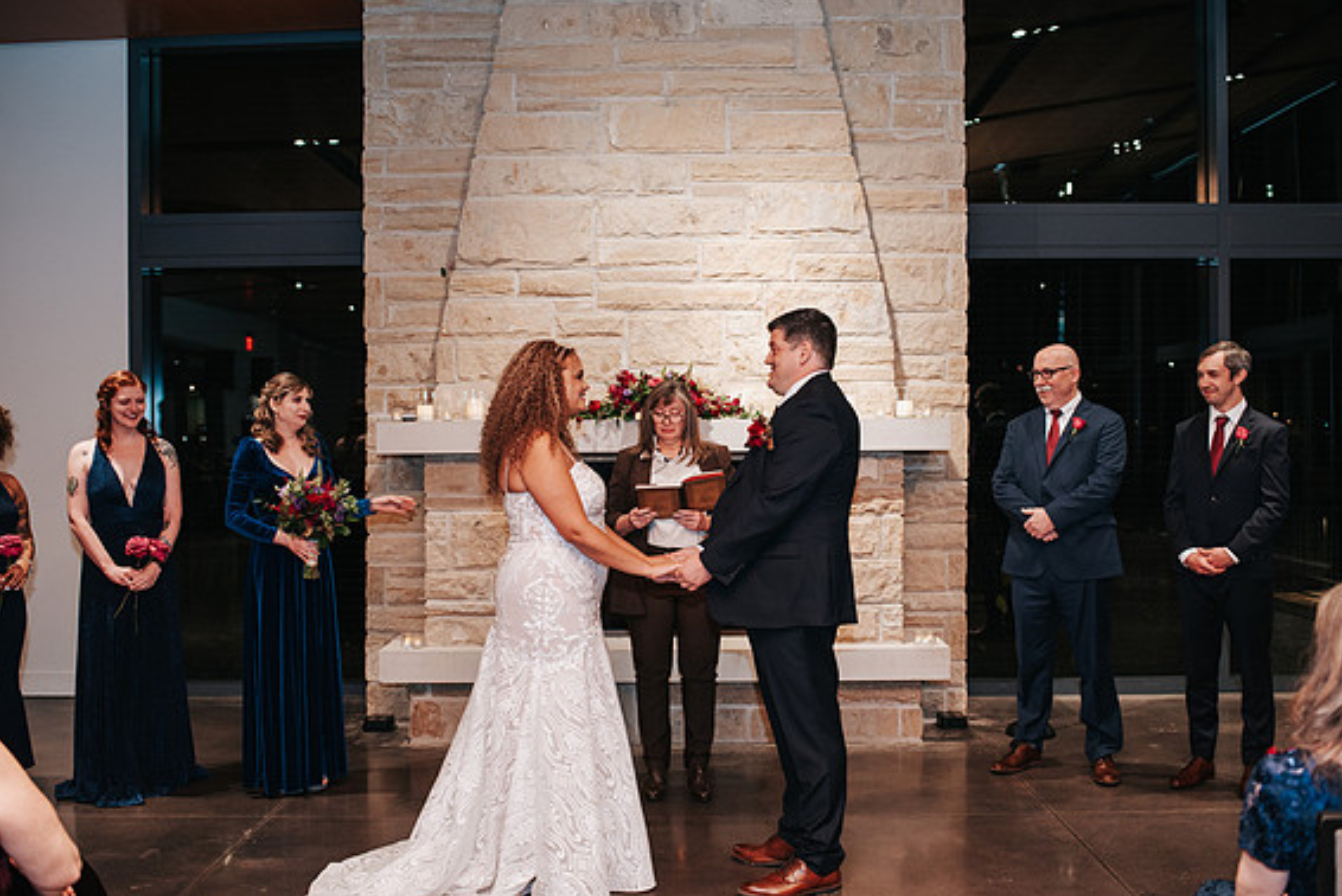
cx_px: 669
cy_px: 454
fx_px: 1343
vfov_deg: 36.9
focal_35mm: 36
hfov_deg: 53.1
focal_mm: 35
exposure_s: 1/200
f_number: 2.8
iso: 1000
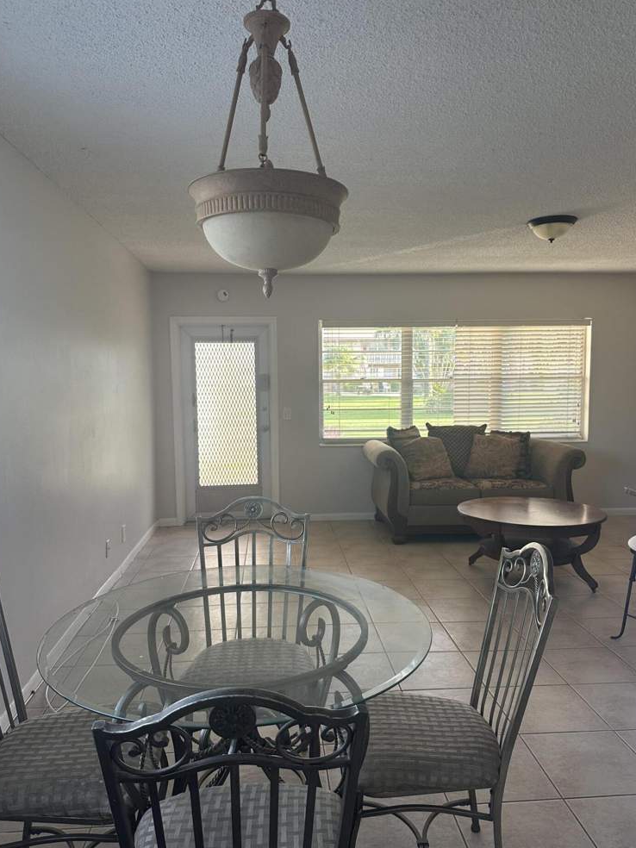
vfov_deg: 67.3
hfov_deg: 53.1
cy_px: 439
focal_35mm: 26
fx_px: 637
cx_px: 319
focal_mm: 6.86
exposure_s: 1/121
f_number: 1.78
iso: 160
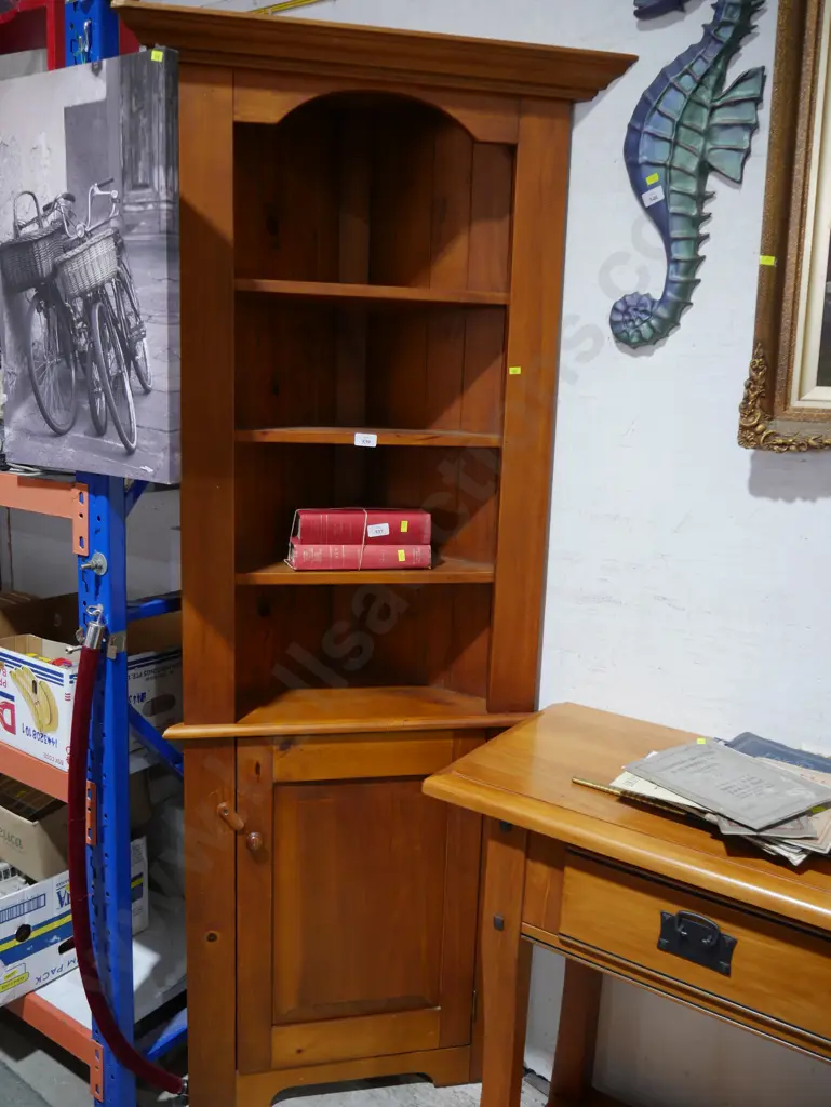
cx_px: 416
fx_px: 895
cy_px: 554
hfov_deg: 49.8
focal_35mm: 28
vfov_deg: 63.4
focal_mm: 14
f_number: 3.5
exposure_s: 1/60
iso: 400
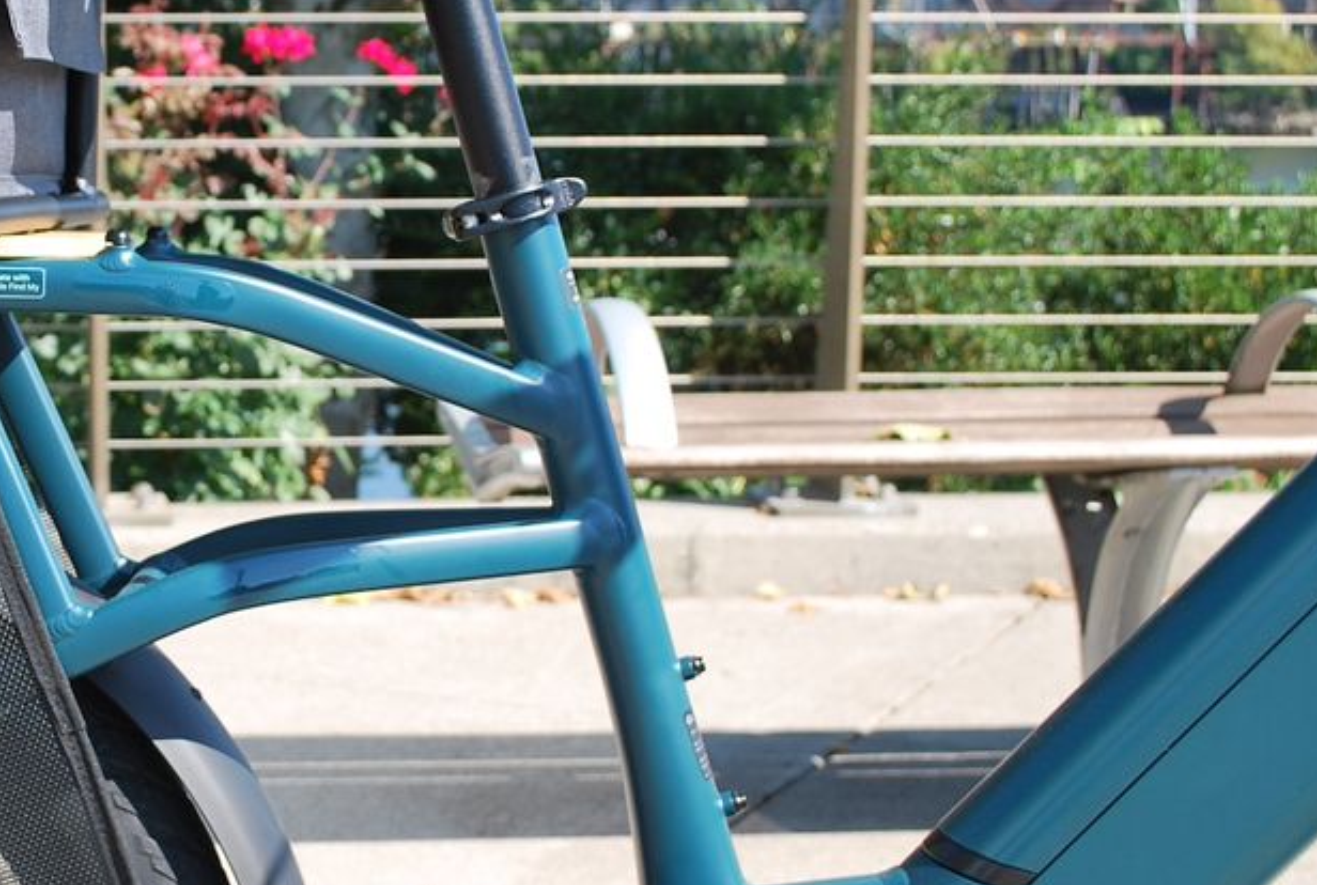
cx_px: 165
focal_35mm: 81
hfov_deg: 24.4
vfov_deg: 16.9
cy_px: 436
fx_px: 2970
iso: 100
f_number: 6.3
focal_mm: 26
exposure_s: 1/160
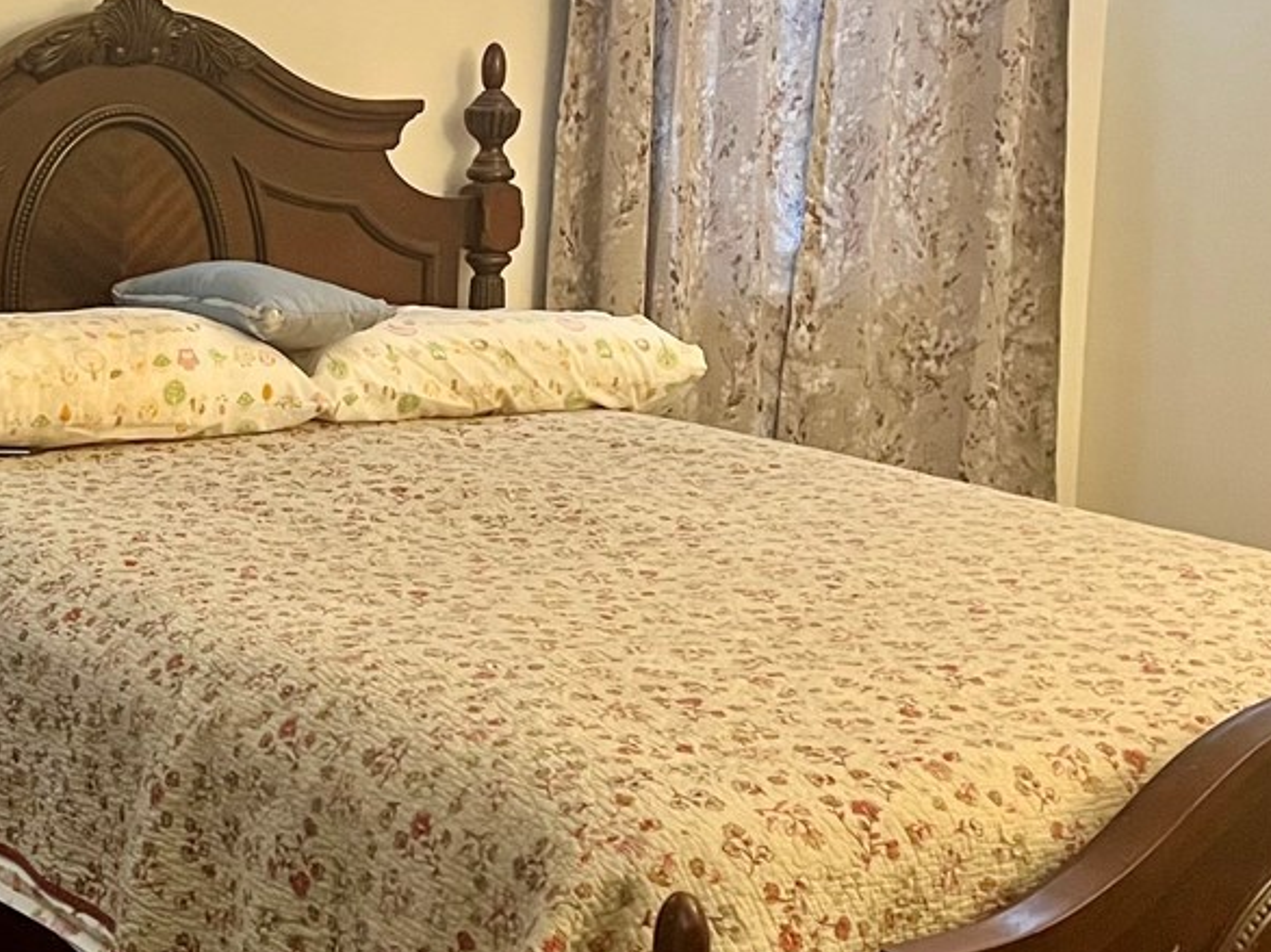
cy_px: 343
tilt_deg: -8.6
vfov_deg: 20.7
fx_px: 2606
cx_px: 152
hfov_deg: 26.6
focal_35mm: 71
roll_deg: -0.2
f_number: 1.5
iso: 400
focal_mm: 5.7
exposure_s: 1/40
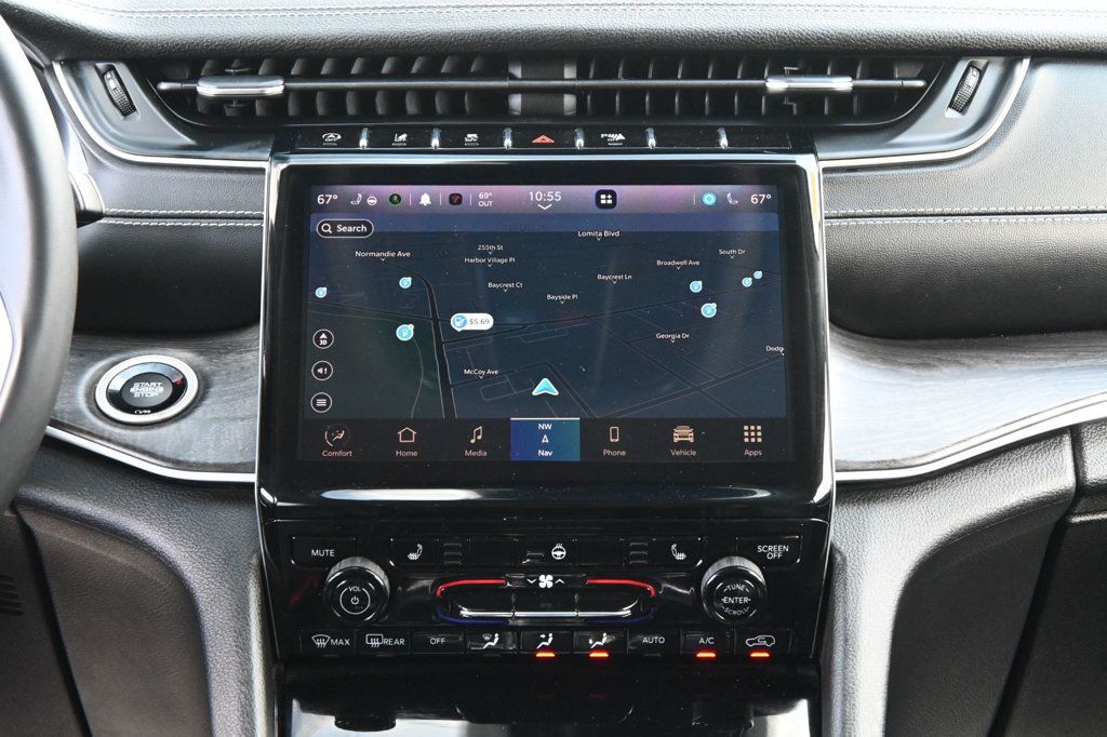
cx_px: 554
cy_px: 368
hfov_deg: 27.0
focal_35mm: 75
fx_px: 2305
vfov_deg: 18.2
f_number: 6.3
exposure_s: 1/80
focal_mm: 50
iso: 3200
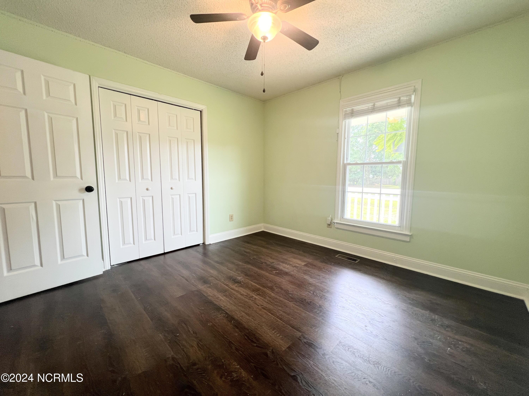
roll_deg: -0.2
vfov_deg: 89.9
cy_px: 198
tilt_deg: -6.4
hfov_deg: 106.2
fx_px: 199
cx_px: 264
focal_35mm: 13
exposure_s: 1/120
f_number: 1.8
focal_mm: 1.57
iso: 200
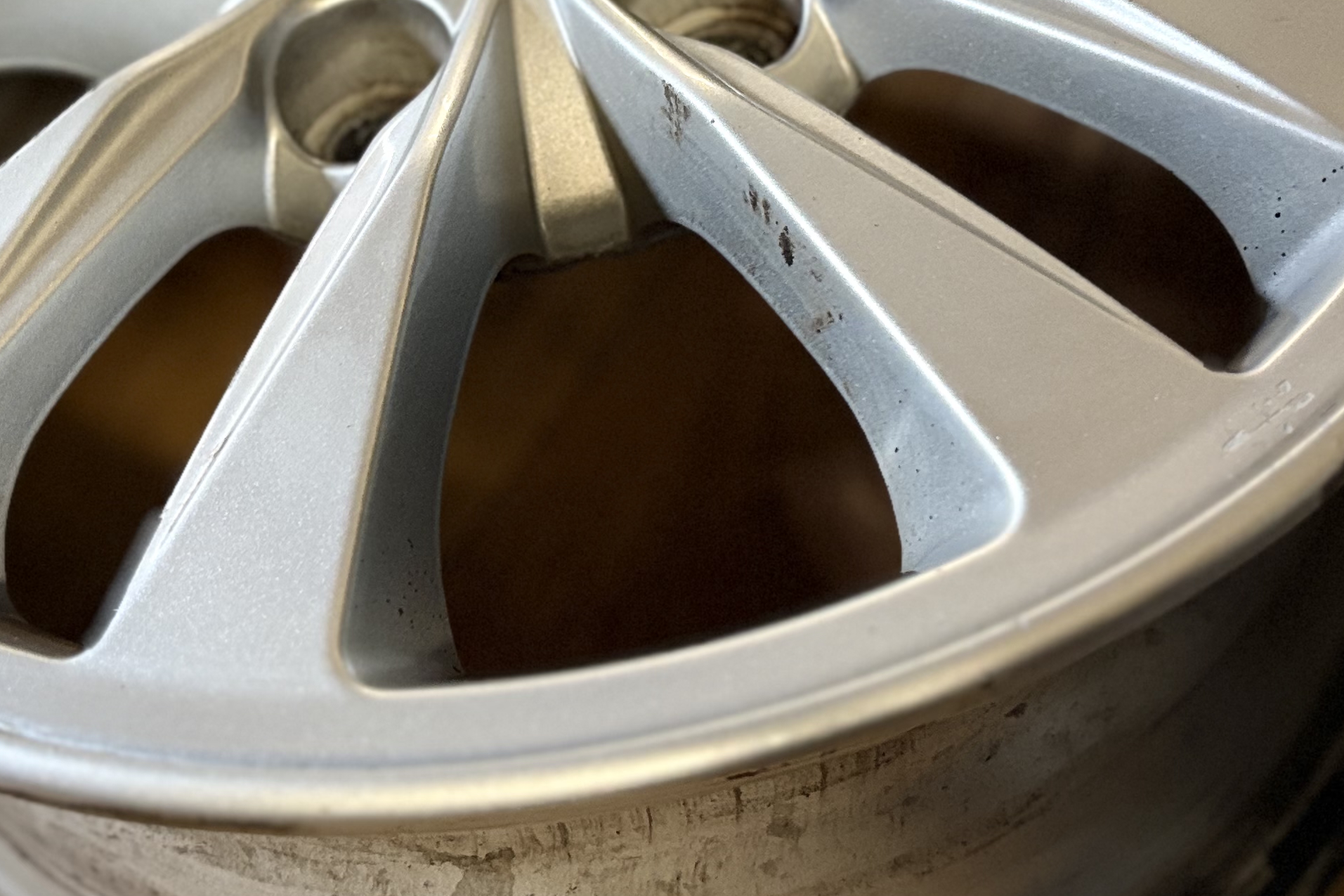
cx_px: 623
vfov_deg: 23.4
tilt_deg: -45.7
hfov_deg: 35.0
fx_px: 2128
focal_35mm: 57
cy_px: 157
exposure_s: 1/50
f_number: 1.6
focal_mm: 5.96
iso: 500
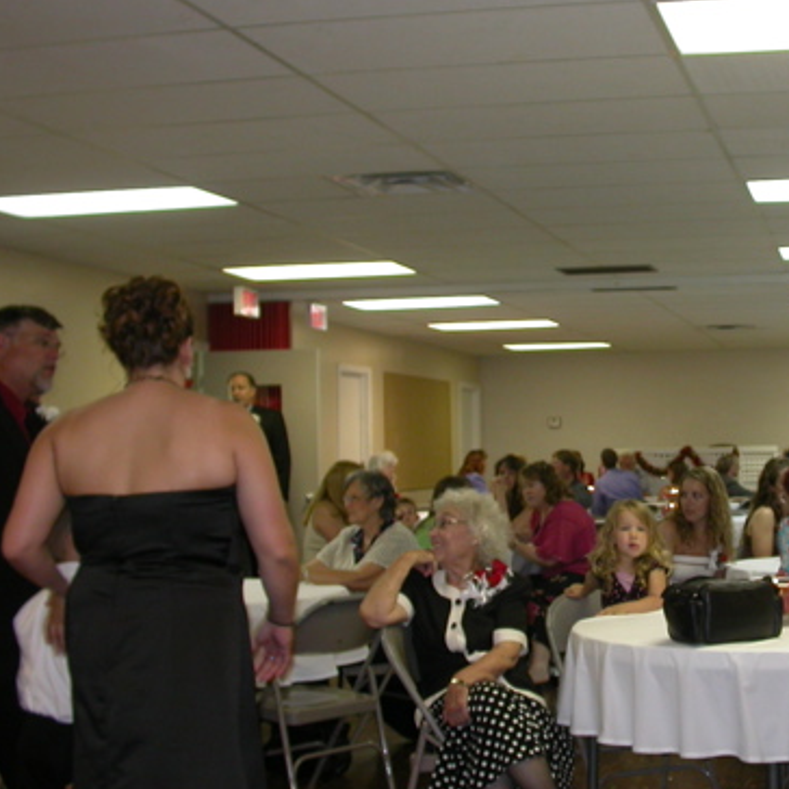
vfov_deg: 29.1
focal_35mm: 59
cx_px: 648
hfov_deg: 28.4
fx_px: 1521
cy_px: 431
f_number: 2.6
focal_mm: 7.85
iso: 100
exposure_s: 1/30
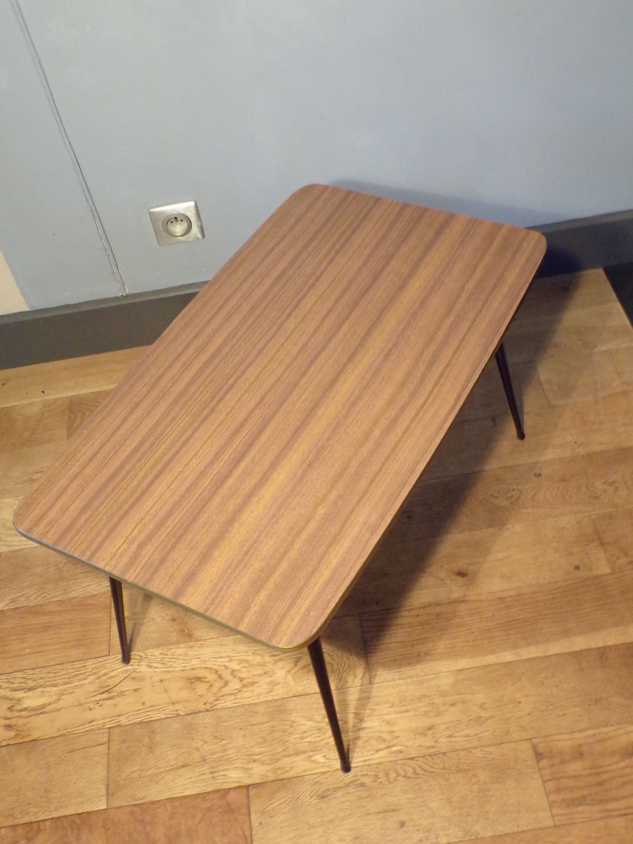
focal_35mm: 36
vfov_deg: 51.3
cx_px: 302
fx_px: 878
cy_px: 447
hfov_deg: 39.6
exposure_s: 1/17
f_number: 3.2
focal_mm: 5.8
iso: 466
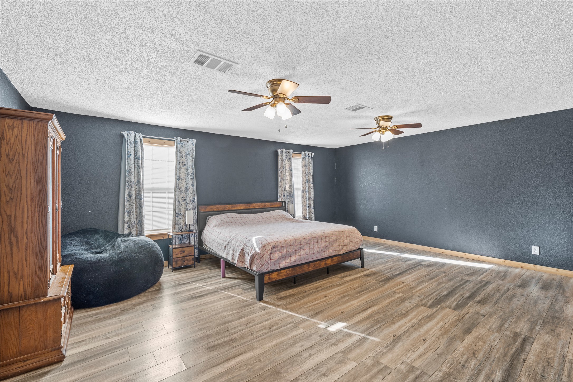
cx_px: 286
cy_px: 191
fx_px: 255
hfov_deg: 96.7
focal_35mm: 16
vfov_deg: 73.7
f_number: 9
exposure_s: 1
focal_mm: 16
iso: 320
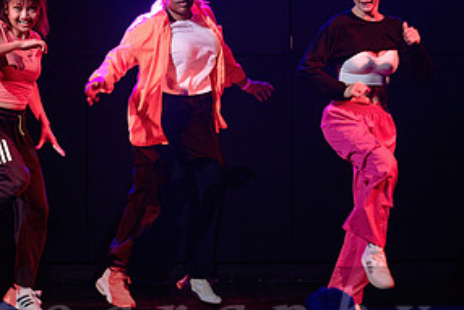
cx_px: 97
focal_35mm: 243
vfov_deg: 5.7
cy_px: 98
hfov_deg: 8.5
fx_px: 3133
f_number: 2.8
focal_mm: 120
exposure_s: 1/160
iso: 1600
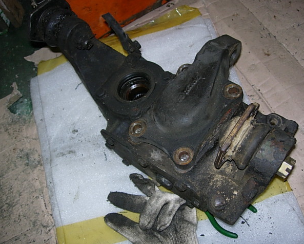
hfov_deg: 45.7
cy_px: 123
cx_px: 161
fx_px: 360
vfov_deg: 37.4
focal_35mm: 40
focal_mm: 7.8
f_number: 2.8
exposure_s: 1/64
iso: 79
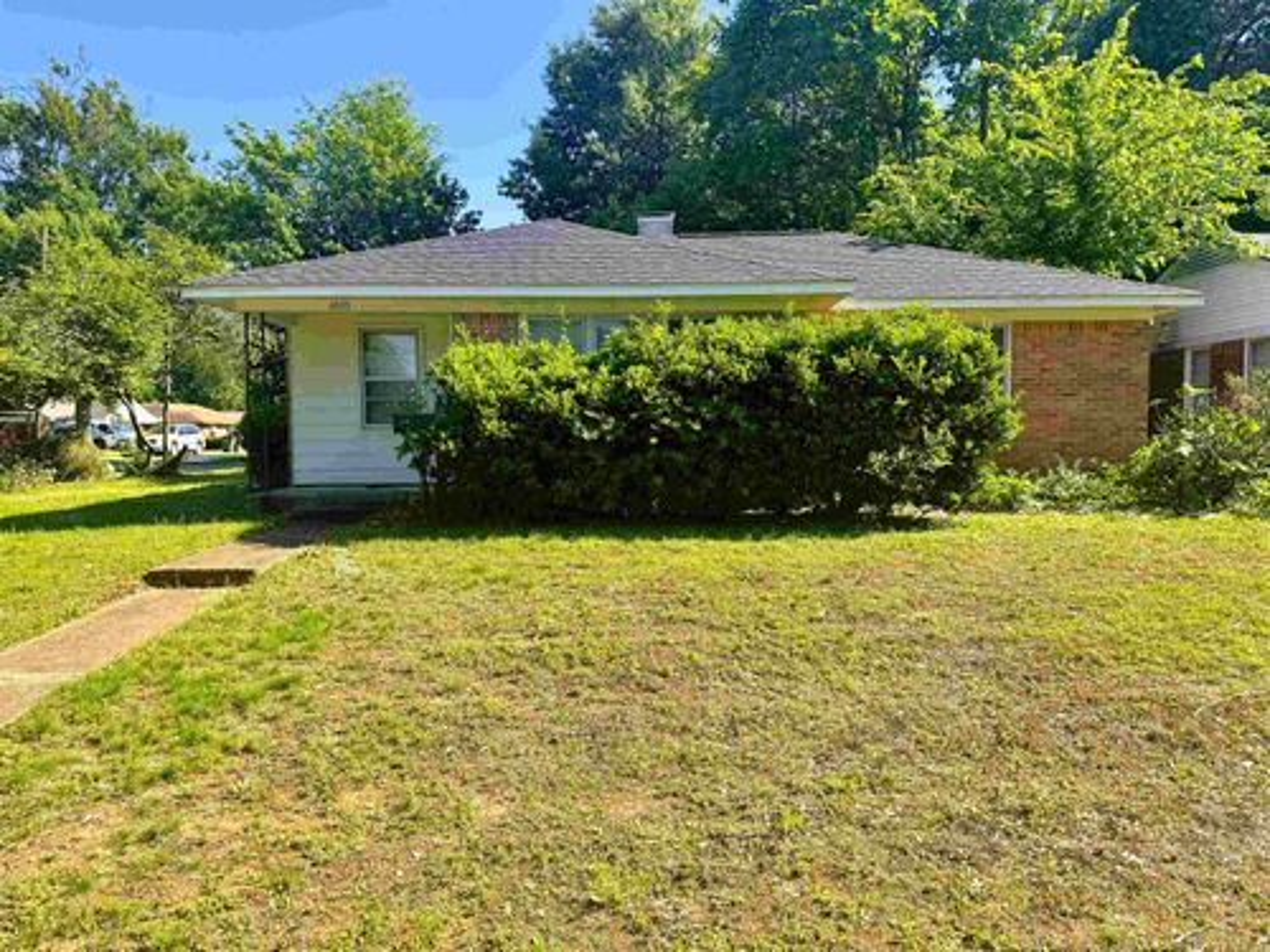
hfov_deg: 71.6
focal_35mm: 24
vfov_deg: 56.8
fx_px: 881
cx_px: 635
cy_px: 476
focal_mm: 6.76
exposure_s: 1/1869
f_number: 1.78
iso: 80
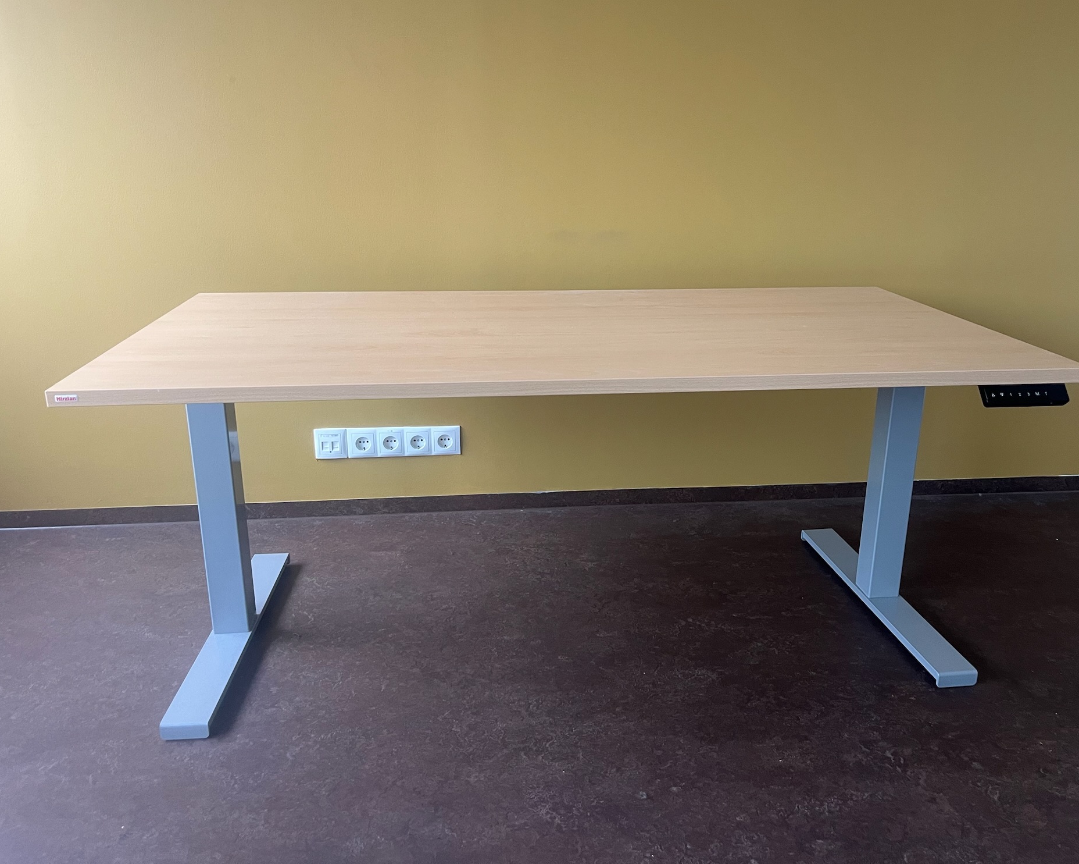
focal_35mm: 28
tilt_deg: -14.9
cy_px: 418
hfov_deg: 62.2
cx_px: 573
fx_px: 894
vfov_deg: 51.5
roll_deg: -0.9
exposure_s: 1/60
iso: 200
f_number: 1.6
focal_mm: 5.1
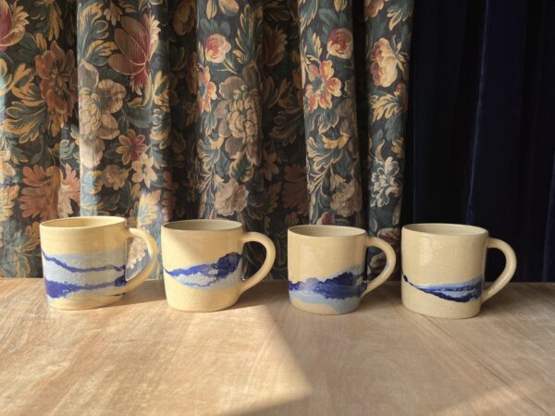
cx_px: 278
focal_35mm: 26
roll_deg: -1.4
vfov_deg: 53.1
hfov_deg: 67.3
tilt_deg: -7.1
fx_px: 417
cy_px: 208
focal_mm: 5.1
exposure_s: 1/1151
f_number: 1.6
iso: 50
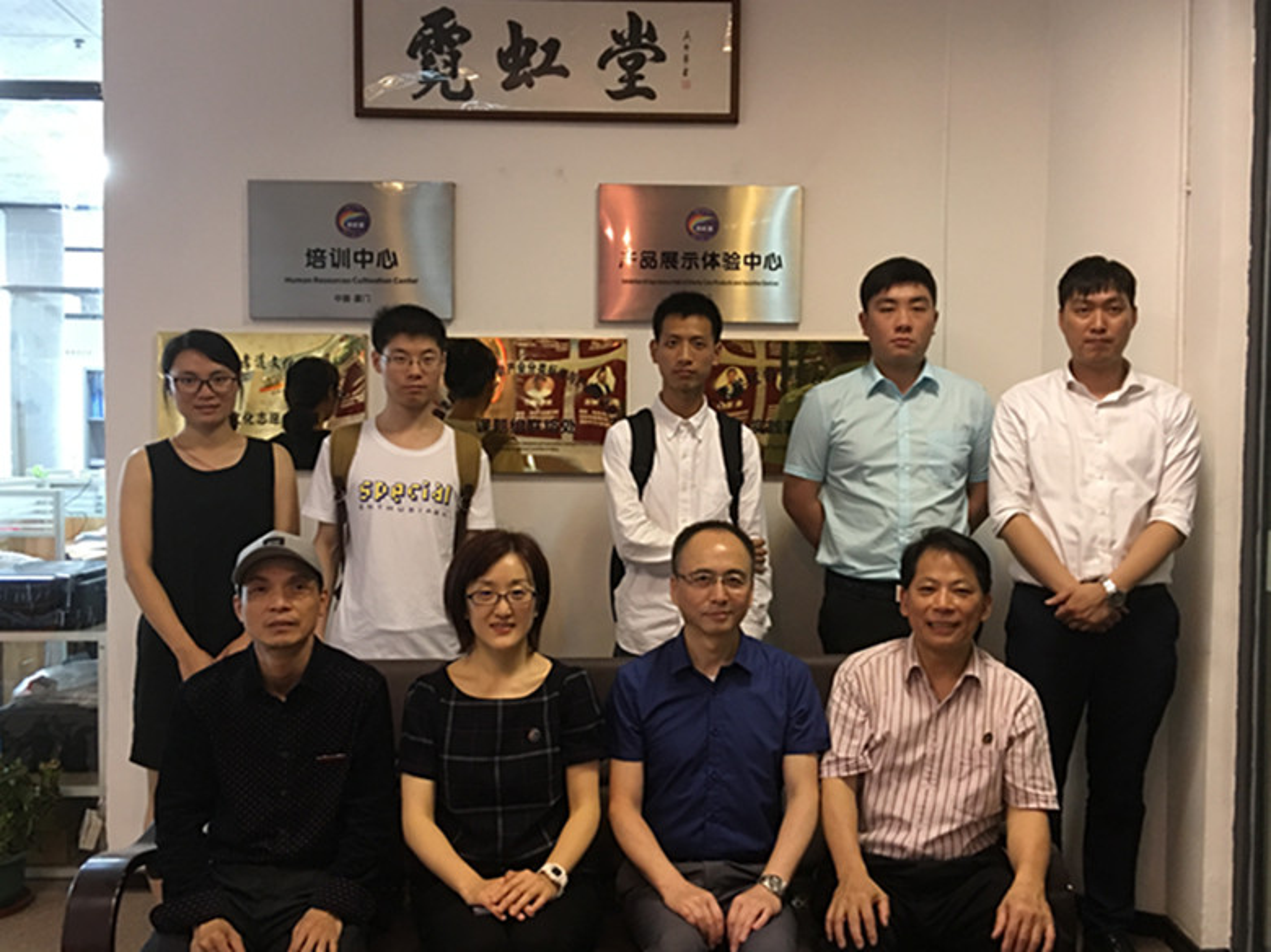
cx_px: 636
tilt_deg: -1.3
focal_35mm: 29
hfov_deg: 61.7
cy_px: 476
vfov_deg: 48.2
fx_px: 1064
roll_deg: -1.7
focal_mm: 4.15
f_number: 2.2
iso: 100
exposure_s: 1/8
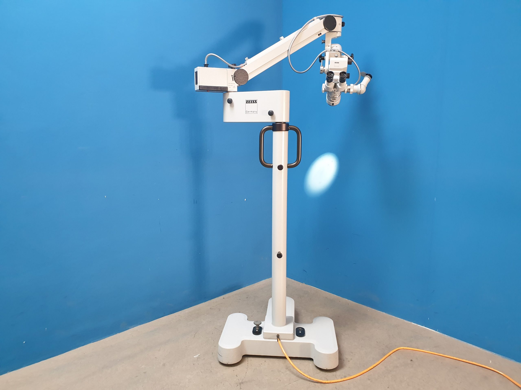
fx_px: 391
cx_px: 260
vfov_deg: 53.1
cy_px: 195
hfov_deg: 67.3
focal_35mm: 26
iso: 400
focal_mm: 4.3
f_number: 2.4
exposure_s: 1/50
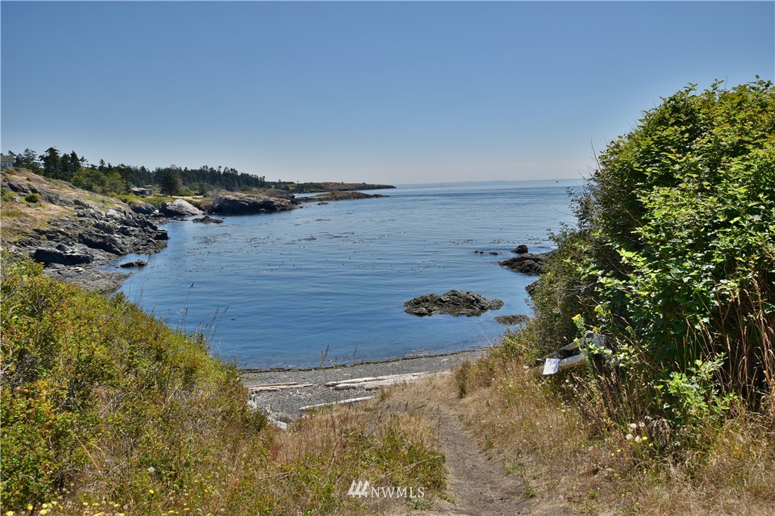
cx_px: 388
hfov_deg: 61.9
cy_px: 258
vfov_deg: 43.6
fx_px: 646
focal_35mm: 30
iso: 100
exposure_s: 1/250
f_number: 8
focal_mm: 20
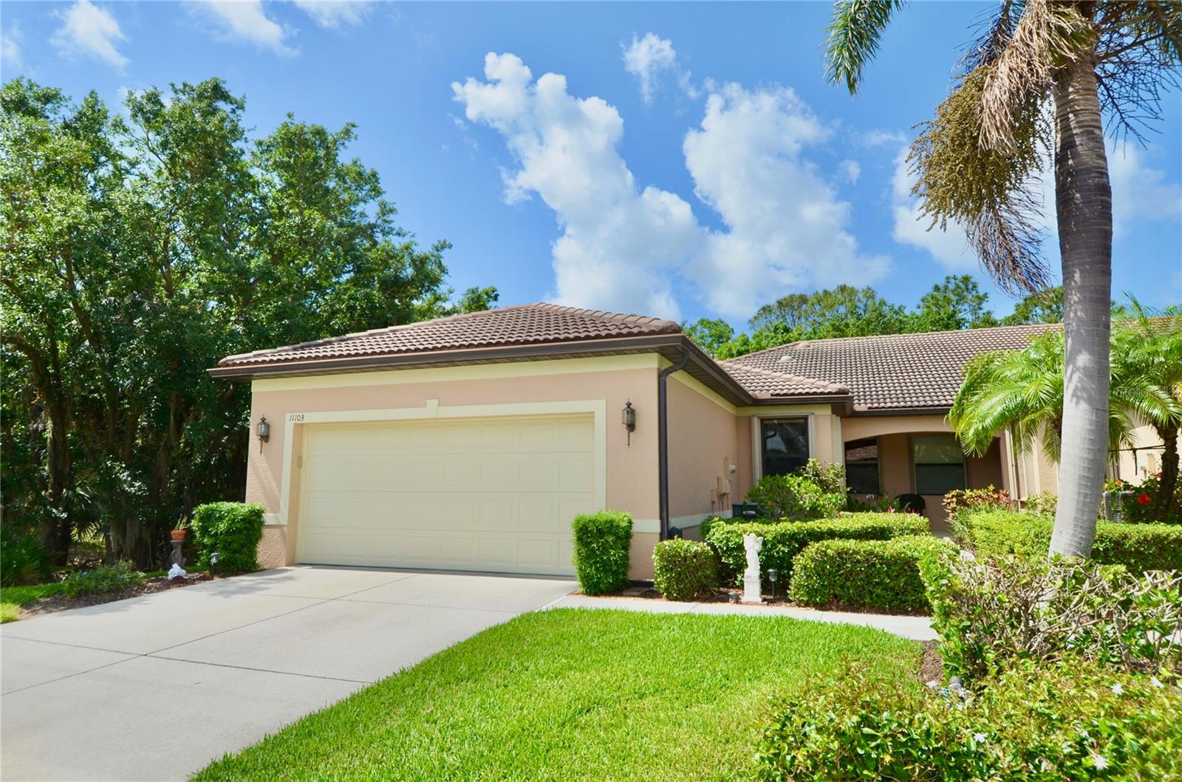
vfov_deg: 59.2
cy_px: 391
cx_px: 591
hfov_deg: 81.3
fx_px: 688
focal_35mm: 21
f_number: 8
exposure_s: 1/250
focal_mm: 14
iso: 140
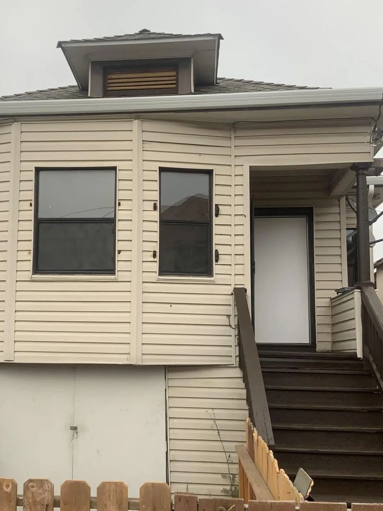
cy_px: 289
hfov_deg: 34.9
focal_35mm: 41
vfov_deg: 45.7
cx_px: 132
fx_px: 605
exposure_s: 1/318
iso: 16
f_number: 1.8
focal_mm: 3
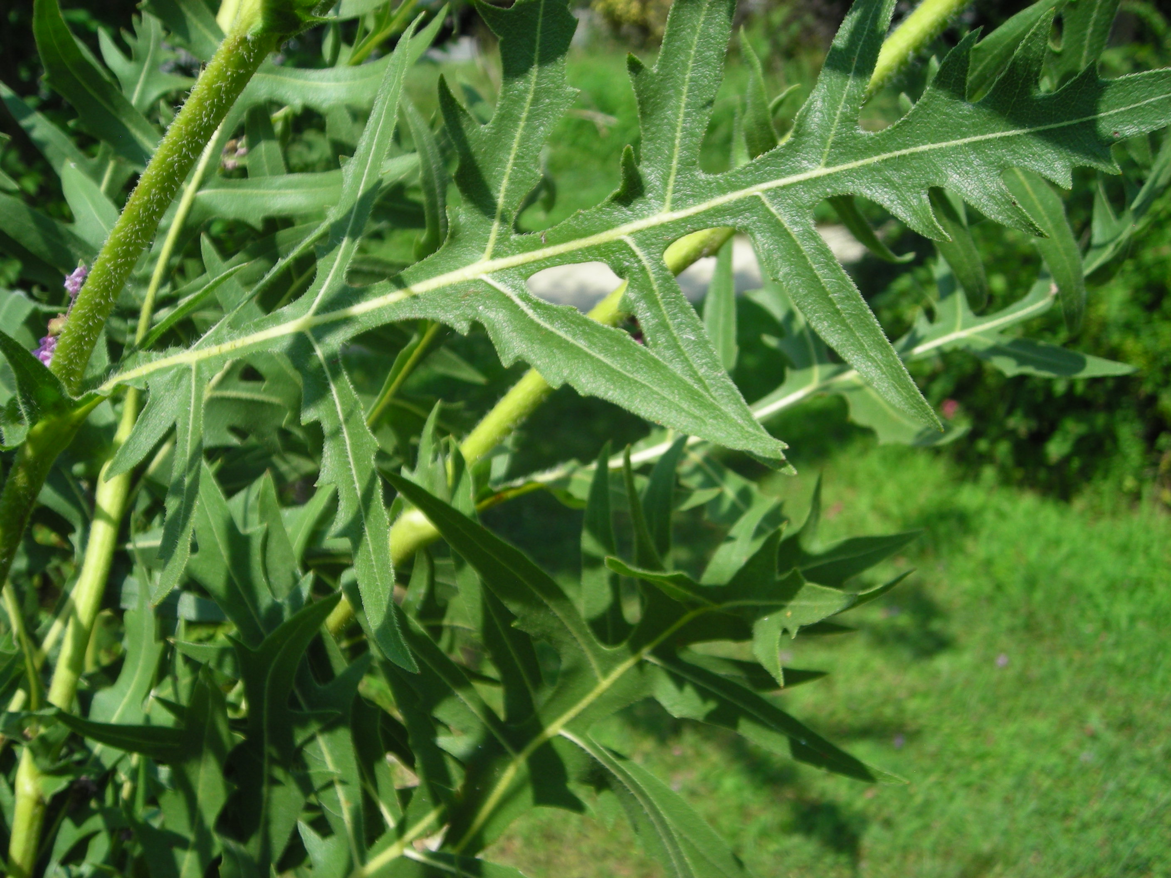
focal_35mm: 41
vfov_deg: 35.1
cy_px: 439
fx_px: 1387
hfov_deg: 45.8
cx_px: 586
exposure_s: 1/470
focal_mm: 6.8
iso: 50
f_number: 3.3
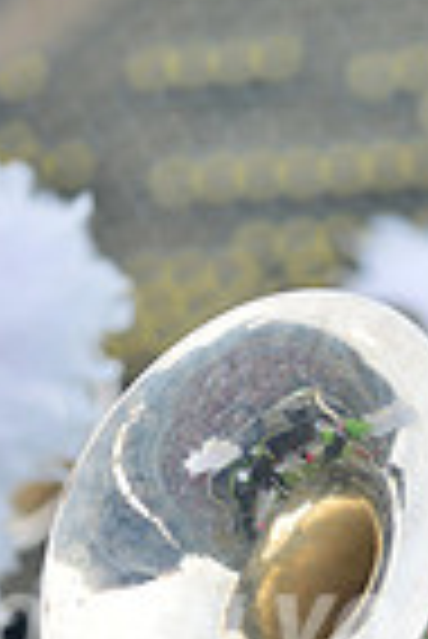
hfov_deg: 2.6
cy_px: 976
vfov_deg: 3.9
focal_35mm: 522
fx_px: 9286
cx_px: 592
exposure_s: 1/500
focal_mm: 165
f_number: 5.6
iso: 200
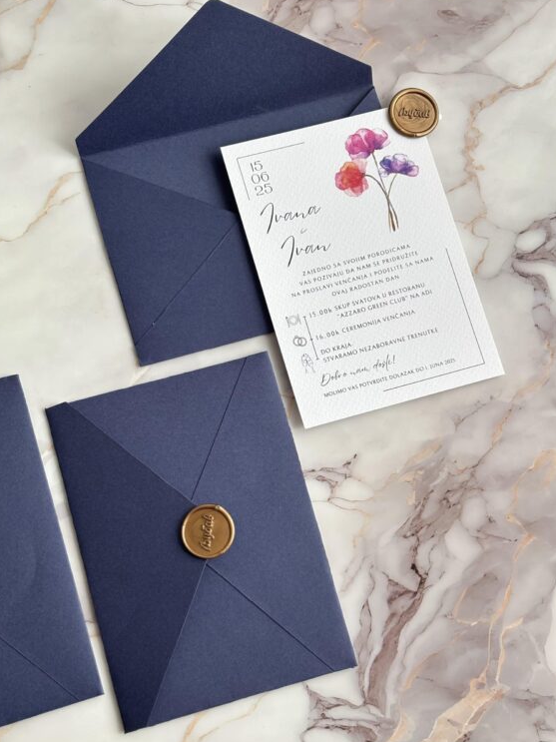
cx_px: 275
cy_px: 385
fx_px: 1200
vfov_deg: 34.4
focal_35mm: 56
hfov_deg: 26.1
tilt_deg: -77.1
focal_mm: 5.96
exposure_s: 1/121
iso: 40
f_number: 1.6
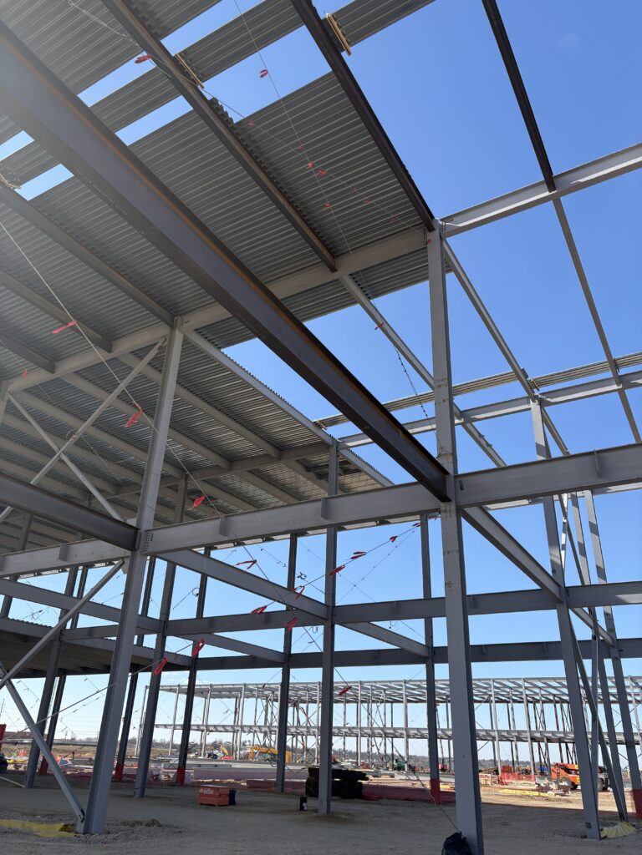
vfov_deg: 67.3
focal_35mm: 26
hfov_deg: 53.1
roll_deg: -2.3
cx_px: 321
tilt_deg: +25.8
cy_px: 428
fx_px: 643
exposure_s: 1/2141
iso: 50
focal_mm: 5.96
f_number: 1.6
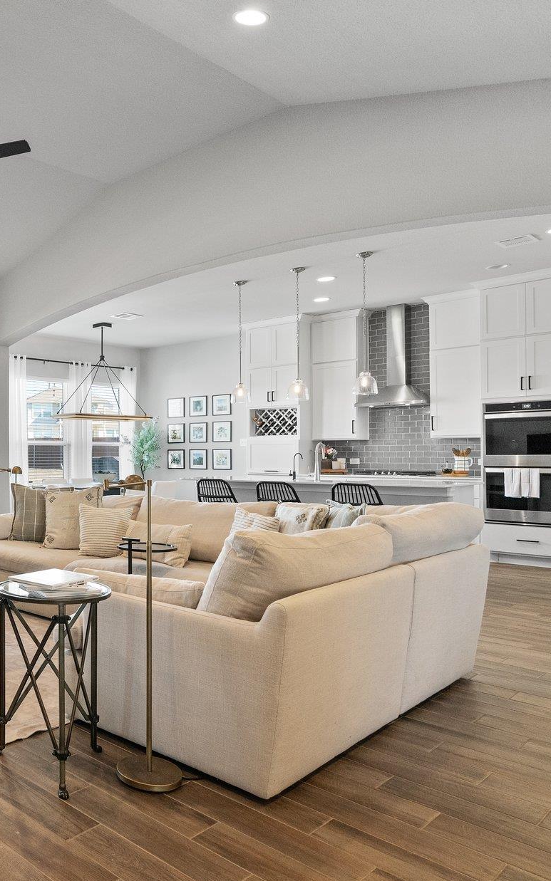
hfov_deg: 38.9
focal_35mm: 27
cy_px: 452
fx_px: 649
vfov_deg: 68.4
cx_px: -36
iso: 2000
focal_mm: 16
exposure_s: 1/30
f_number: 8
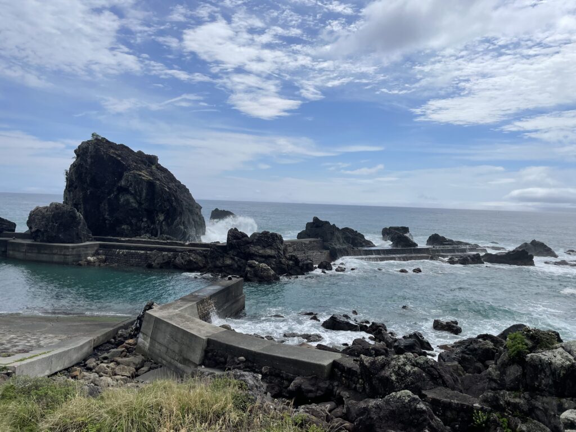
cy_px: 216
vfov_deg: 53.1
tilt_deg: -1.2
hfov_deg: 67.3
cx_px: 288
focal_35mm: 26
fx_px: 433
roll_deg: -1.9
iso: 32
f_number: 1.6
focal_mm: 4.2
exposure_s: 1/9804
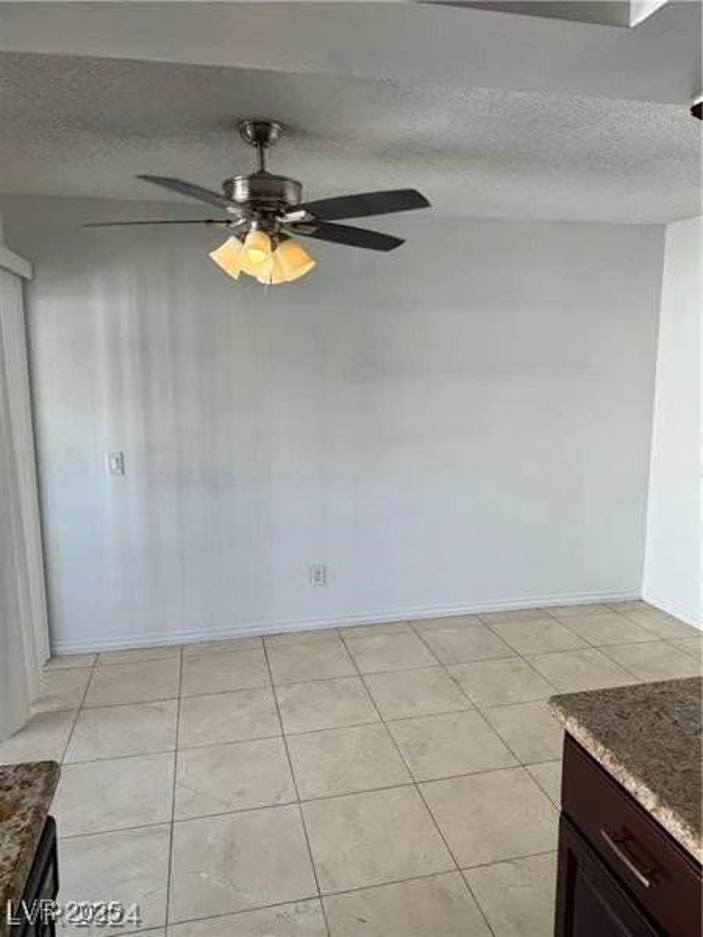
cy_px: 468
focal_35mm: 24
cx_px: 352
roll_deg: +0.3
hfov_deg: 56.8
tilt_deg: -7.0
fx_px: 650
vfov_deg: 71.6
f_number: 1.78
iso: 80
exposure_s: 1/121
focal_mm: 6.76
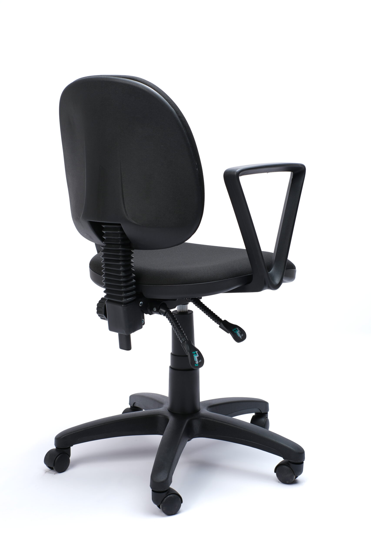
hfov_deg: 25.5
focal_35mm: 53
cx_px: 186
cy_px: 278
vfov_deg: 37.5
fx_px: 819
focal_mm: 35
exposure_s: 1/180
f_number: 8
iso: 100
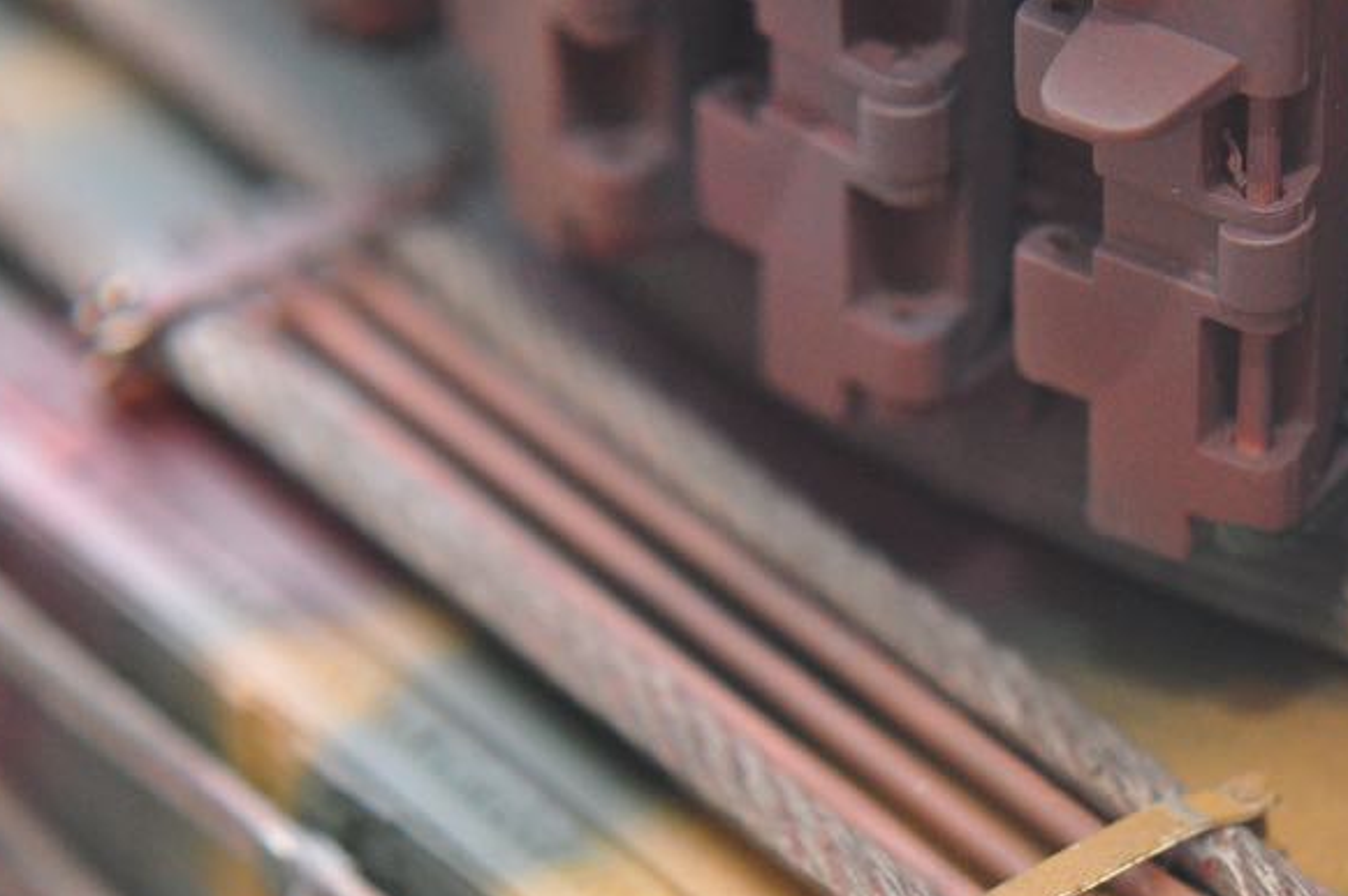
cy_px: 920
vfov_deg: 8.0
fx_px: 6361
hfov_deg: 12.0
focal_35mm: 170
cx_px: 1098
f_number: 5.6
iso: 800
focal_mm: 55
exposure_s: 1/60
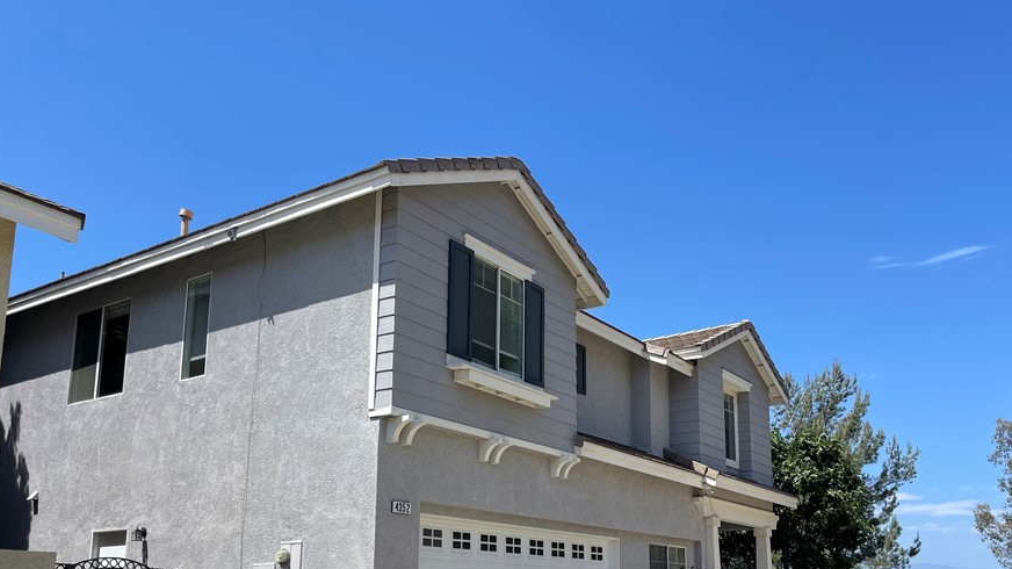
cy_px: 427
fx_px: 858
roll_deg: -0.4
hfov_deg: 60.9
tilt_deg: +10.4
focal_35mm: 32
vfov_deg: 35.8
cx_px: 550
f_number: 1.6
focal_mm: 5.1
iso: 32
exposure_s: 1/3922
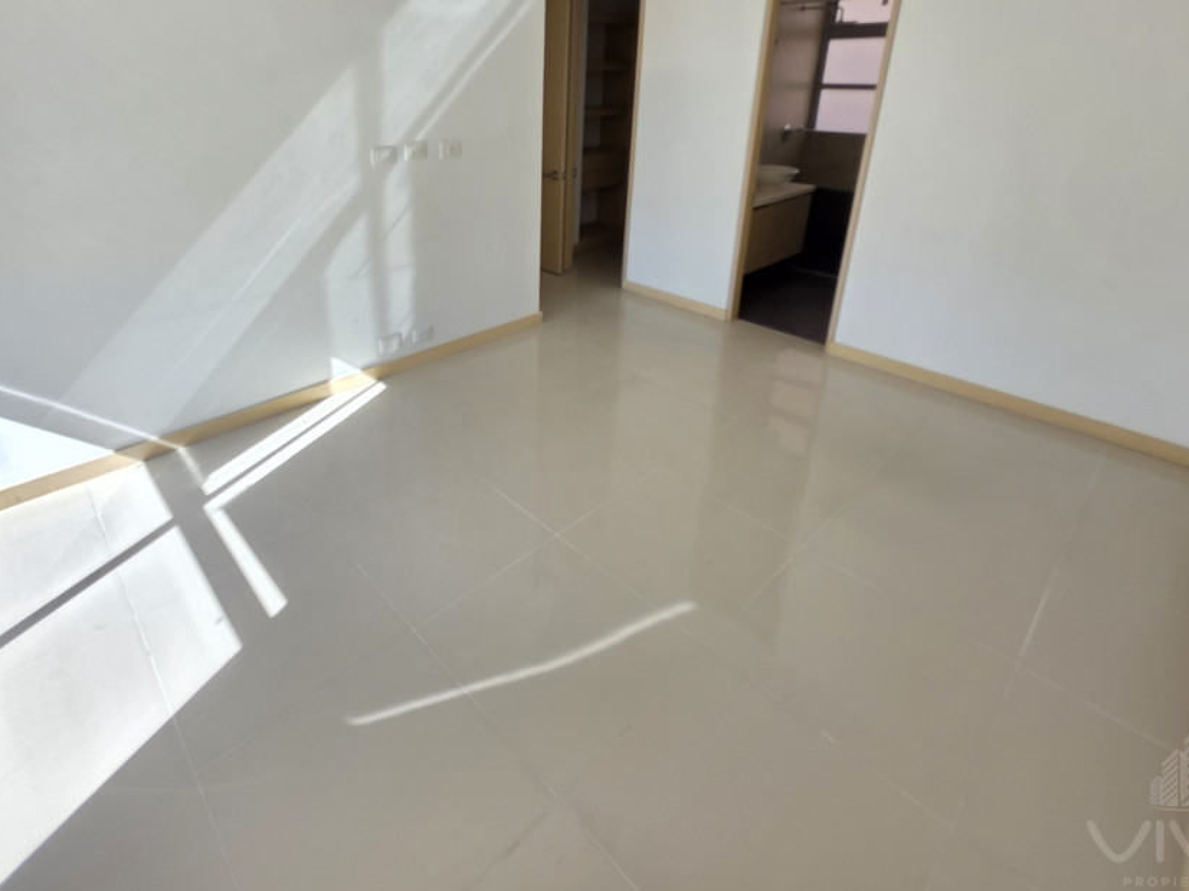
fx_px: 584
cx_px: 525
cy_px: 318
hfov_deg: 90.7
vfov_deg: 73.1
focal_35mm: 17
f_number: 1.9
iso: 40
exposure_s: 1/351
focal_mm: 2.2
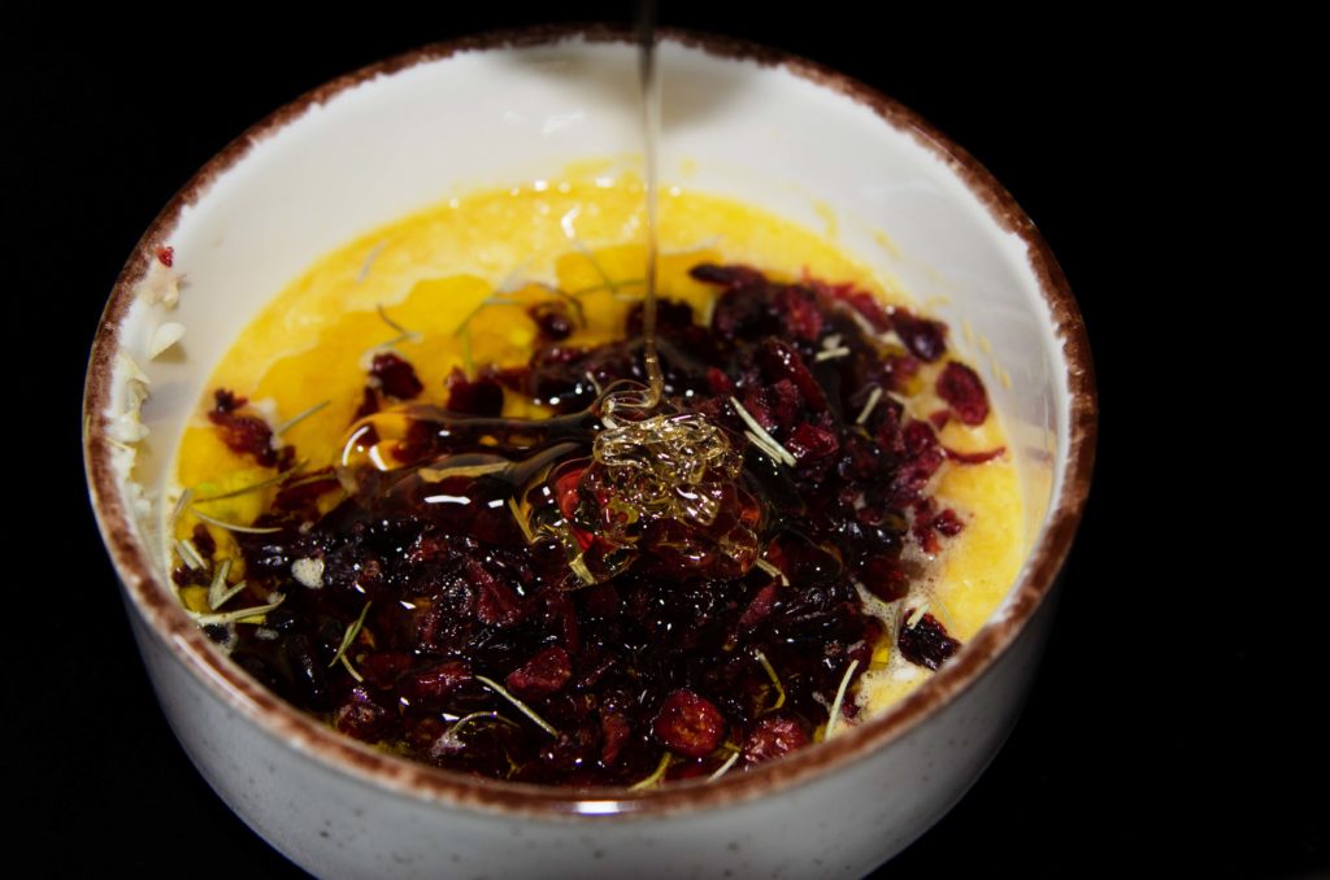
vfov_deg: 18.8
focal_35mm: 72
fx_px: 2654
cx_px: 665
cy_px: 440
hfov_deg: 28.1
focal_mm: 48
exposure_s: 1/60
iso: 320
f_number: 4
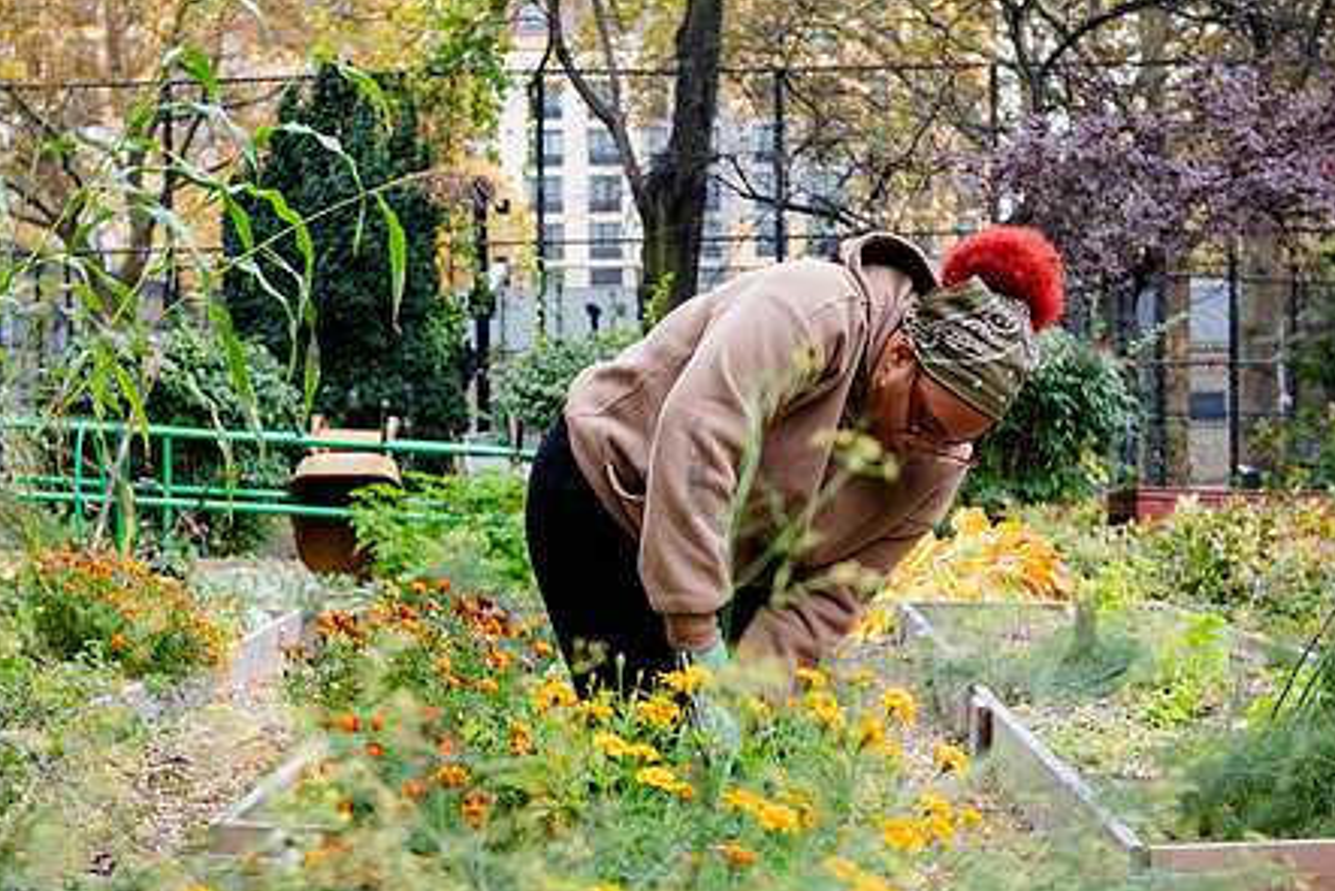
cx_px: 596
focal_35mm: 66
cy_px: 499
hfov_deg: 30.5
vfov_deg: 20.6
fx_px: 2448
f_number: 4.5
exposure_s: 1/500
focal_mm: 45
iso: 2000
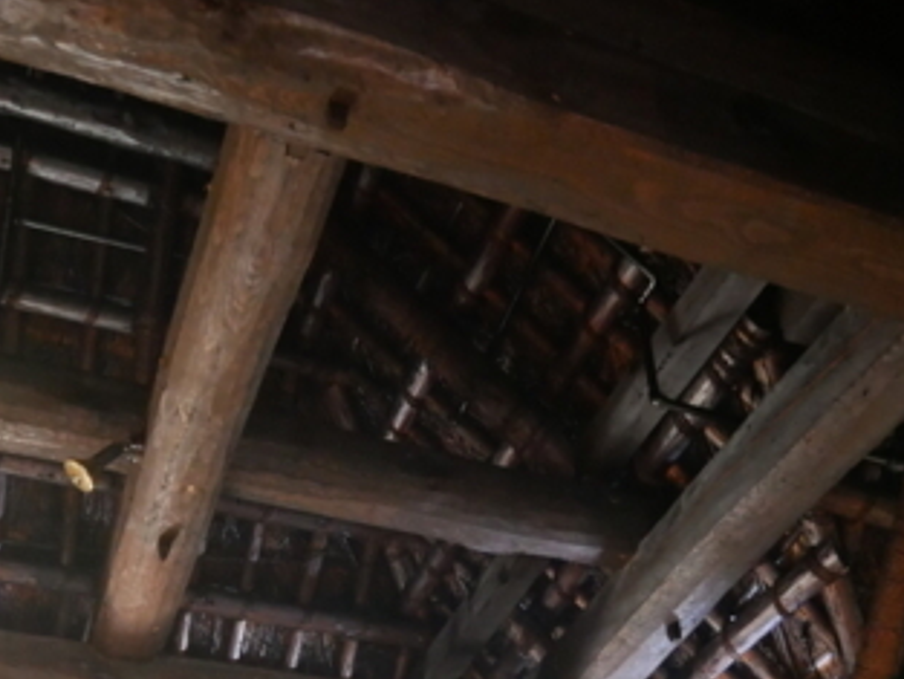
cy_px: 574
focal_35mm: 46
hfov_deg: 41.2
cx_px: 442
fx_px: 1202
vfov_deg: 30.5
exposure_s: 1/10
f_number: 3.5
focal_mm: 12
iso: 3200
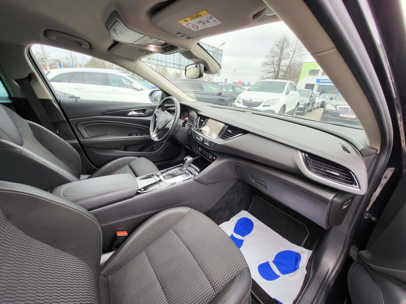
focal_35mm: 13
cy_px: 152
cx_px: 203
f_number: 2.2
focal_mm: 1.74
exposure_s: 1/50
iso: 64
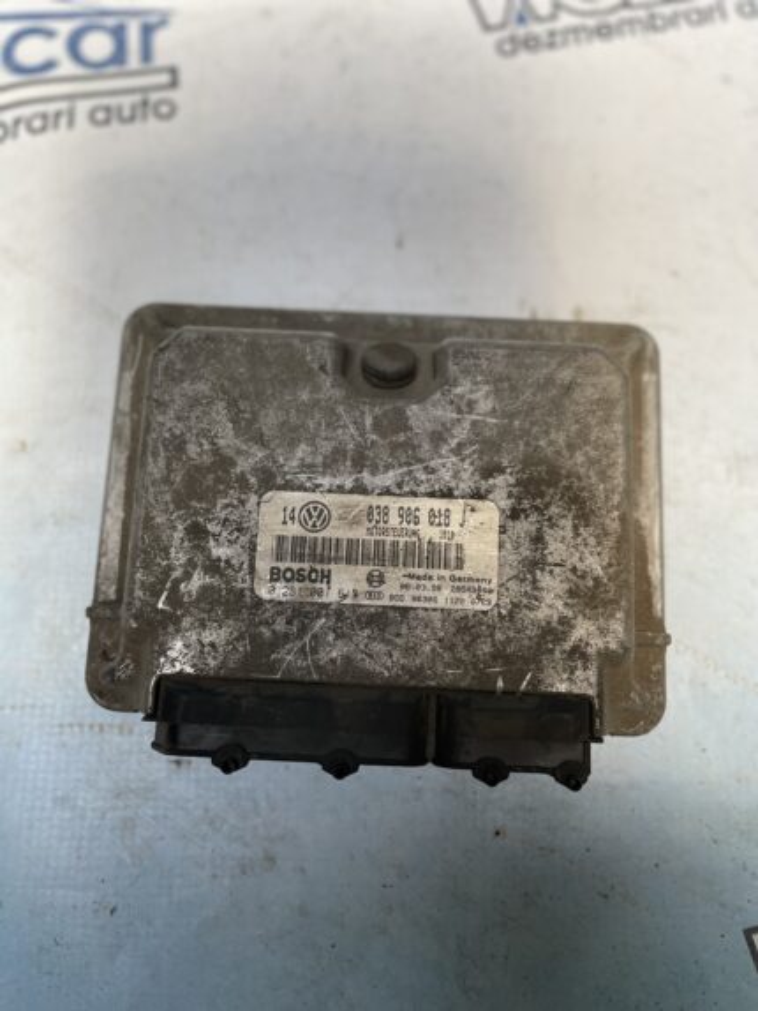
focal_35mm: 26
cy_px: 506
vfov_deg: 67.3
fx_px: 759
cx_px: 379
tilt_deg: -81.8
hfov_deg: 53.1
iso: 125
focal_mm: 5.1
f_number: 1.6
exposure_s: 1/115
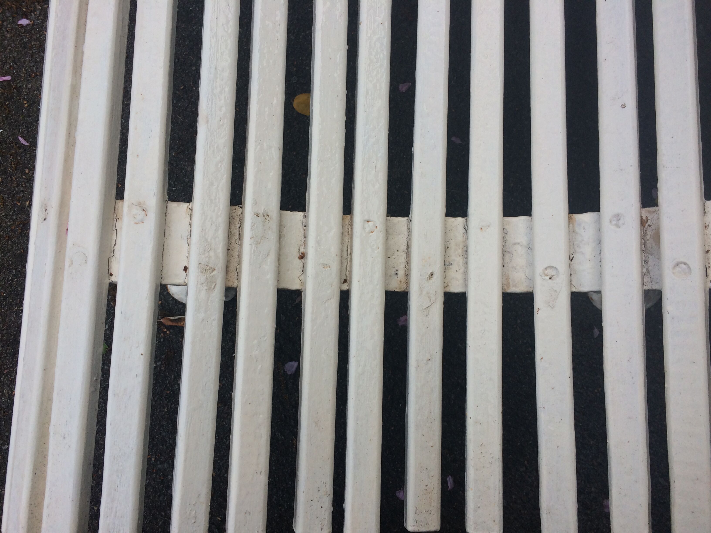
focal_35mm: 29
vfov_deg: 48.2
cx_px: 356
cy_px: 266
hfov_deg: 61.7
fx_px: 596
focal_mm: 4.15
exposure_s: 1/494
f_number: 2.2
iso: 32
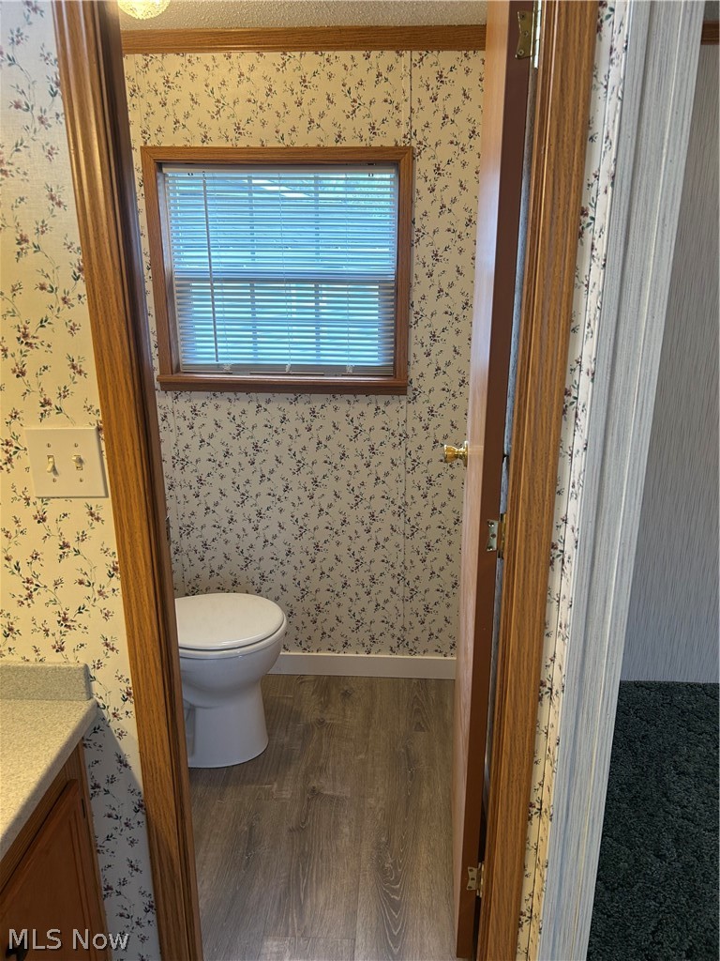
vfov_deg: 67.3
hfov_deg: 53.1
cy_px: 480
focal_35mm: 26
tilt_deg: -18.5
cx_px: 360
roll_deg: -0.5
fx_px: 721
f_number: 1.5
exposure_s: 1/60
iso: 80
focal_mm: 5.7
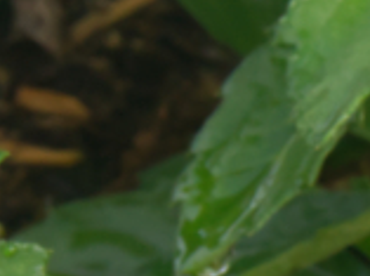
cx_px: 855
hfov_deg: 3.2
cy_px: 477
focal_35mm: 608
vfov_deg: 2.4
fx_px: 6480
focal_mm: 55
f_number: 16
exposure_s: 1/100
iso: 1000
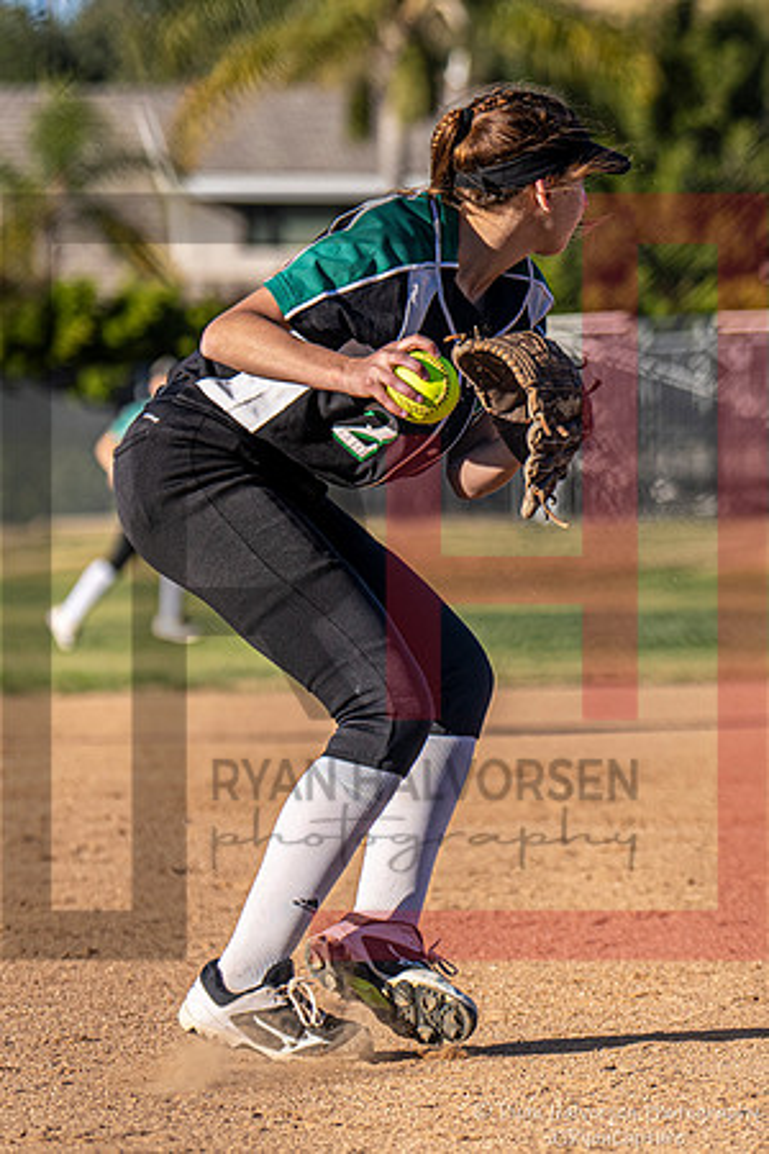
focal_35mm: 244
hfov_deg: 5.6
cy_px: 396
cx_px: 644
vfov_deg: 8.4
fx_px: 7823
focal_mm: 101
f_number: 2.8
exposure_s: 1/2500
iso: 160
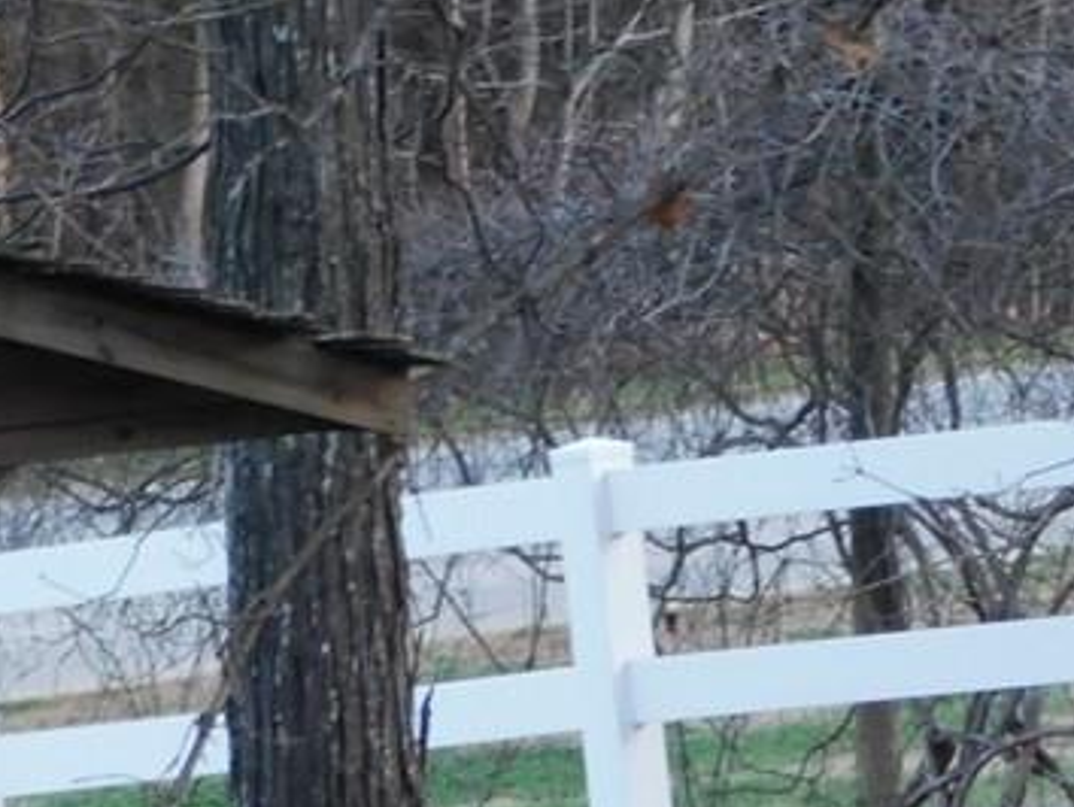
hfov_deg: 3.7
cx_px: -115
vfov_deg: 2.8
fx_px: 16517
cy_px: 822
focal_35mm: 532
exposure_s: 1/30
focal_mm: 32.7
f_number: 5.4
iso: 280
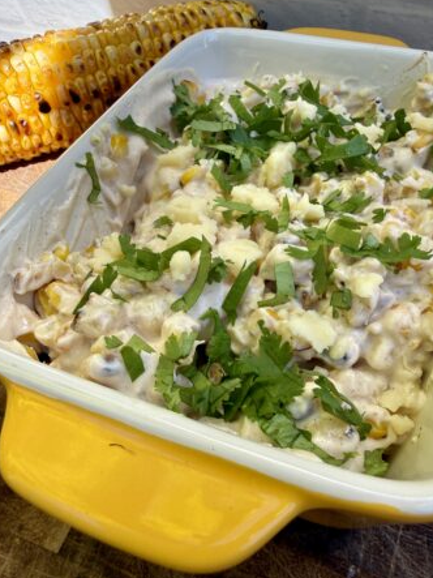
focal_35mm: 26
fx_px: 434
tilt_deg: -53.2
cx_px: 220
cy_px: 294
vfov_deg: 67.3
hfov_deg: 53.0
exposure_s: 1/236
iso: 25
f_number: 2.2
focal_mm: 2.22
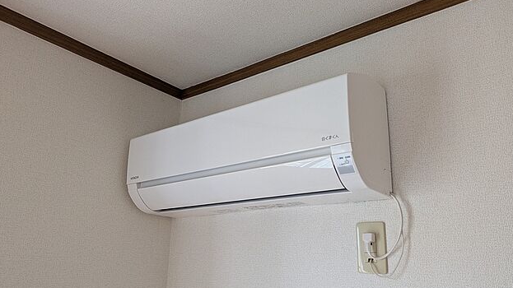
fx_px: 381
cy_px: 168
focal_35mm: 28
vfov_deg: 41.3
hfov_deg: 67.9
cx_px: 262
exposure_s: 1/60
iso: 116
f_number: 1.89
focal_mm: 5.43
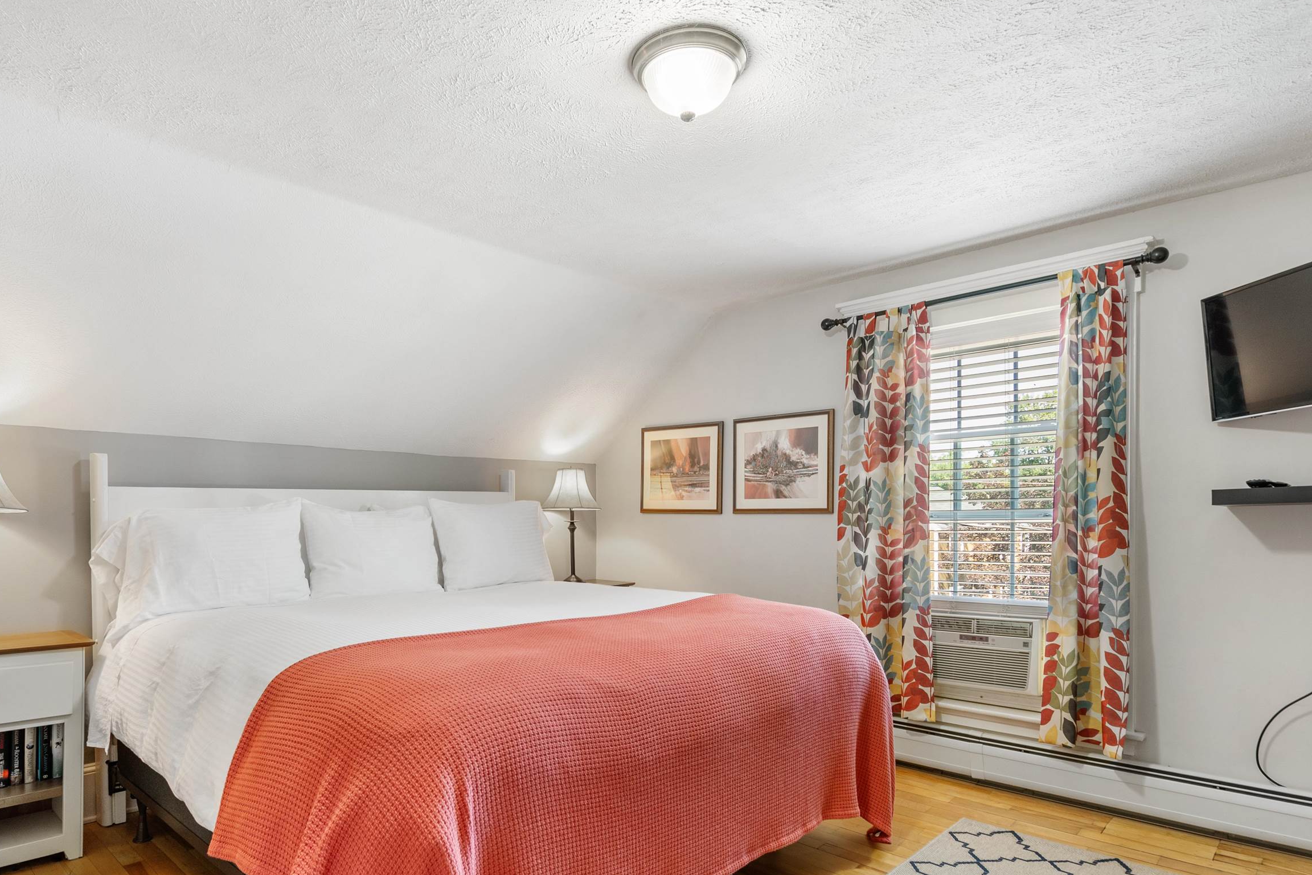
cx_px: 585
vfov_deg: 61.4
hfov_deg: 83.7
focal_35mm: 20
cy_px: 521
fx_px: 729
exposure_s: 1/10
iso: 100
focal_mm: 10
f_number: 5.6
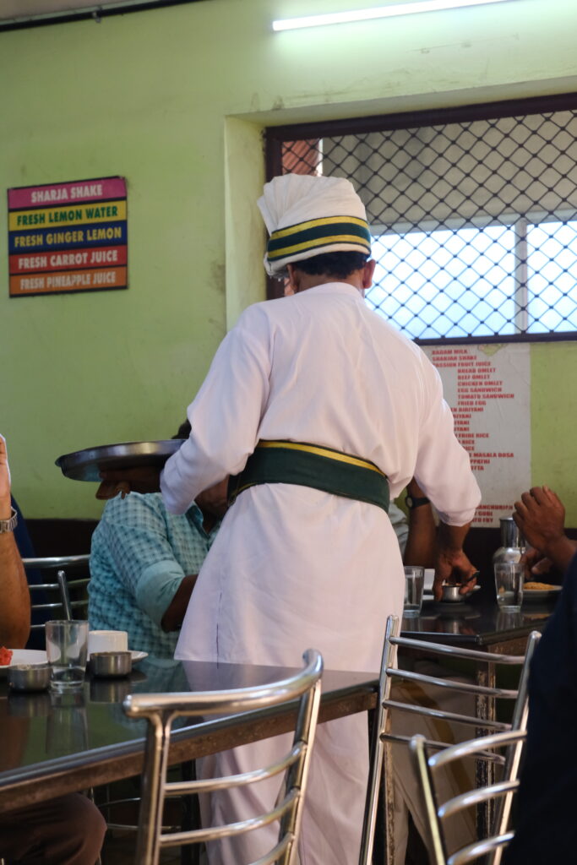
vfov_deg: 28.8
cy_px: 432
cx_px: 288
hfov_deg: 19.5
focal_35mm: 70
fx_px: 1682
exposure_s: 1/140
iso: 2500
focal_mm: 46.6
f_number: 4.7
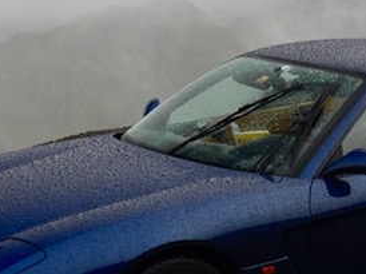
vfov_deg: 9.8
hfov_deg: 13.1
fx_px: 1595
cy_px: 78
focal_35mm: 151
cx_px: 204
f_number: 5
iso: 100
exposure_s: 1/100
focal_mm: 42
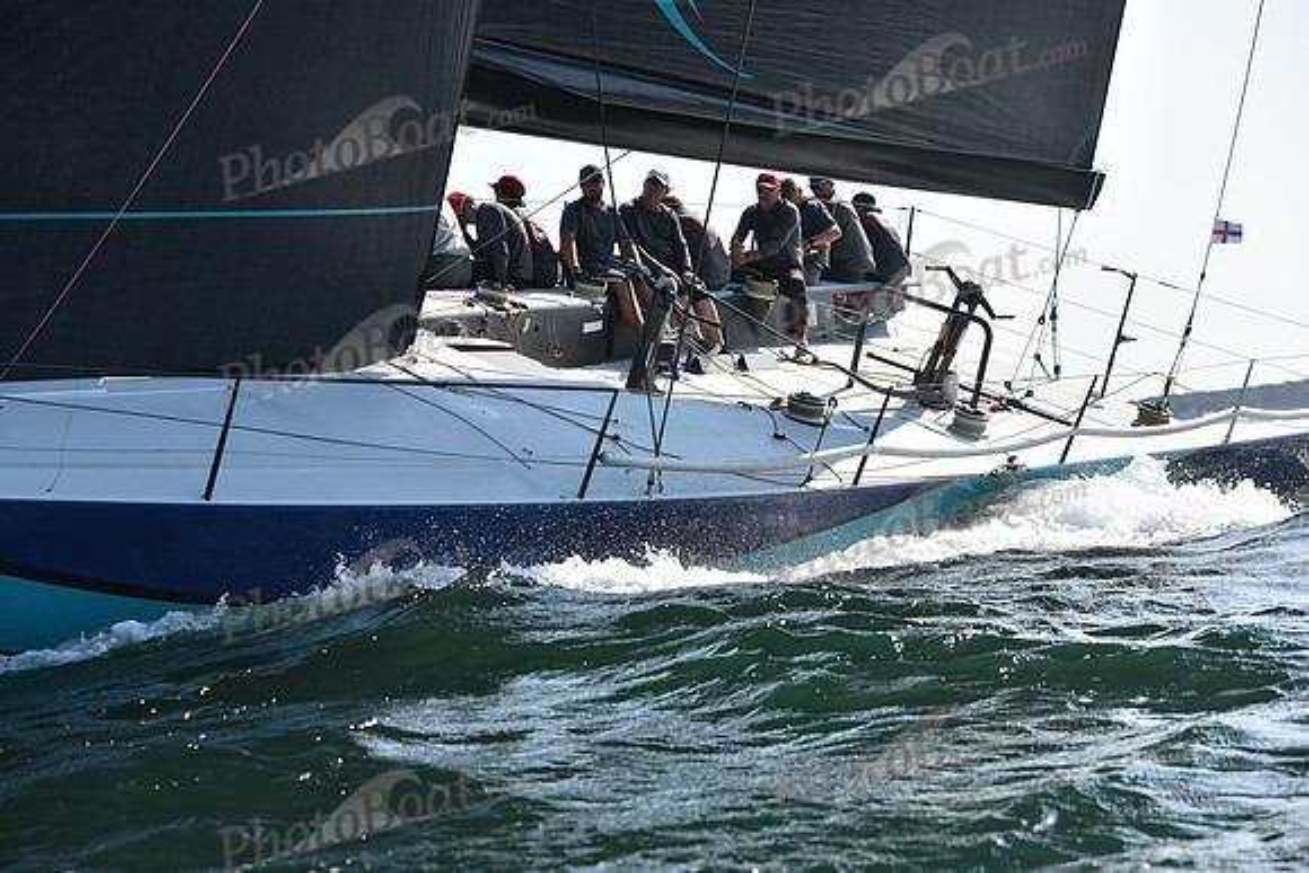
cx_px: 654
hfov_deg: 28.8
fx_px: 2546
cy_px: 436
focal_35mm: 70
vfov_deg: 19.5
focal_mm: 70
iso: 320
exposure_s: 1/1600
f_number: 5.6
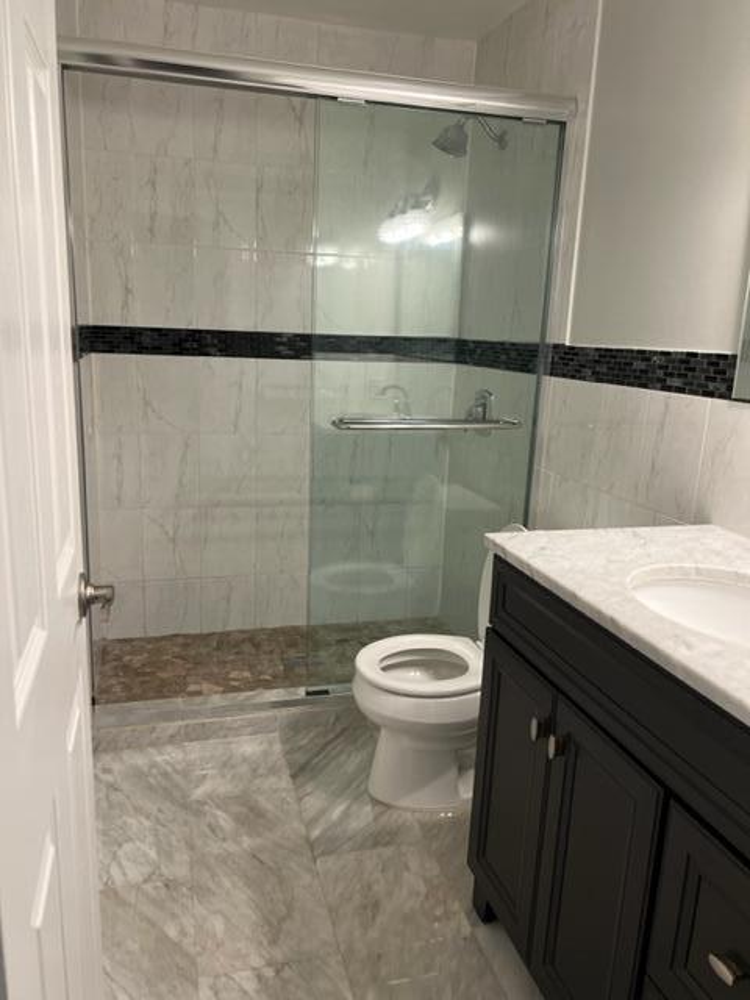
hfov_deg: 53.1
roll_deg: -2.0
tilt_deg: -11.7
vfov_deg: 67.3
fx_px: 751
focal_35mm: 26
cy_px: 500
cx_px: 375
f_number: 1.5
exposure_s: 1/120
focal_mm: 5.7
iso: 125
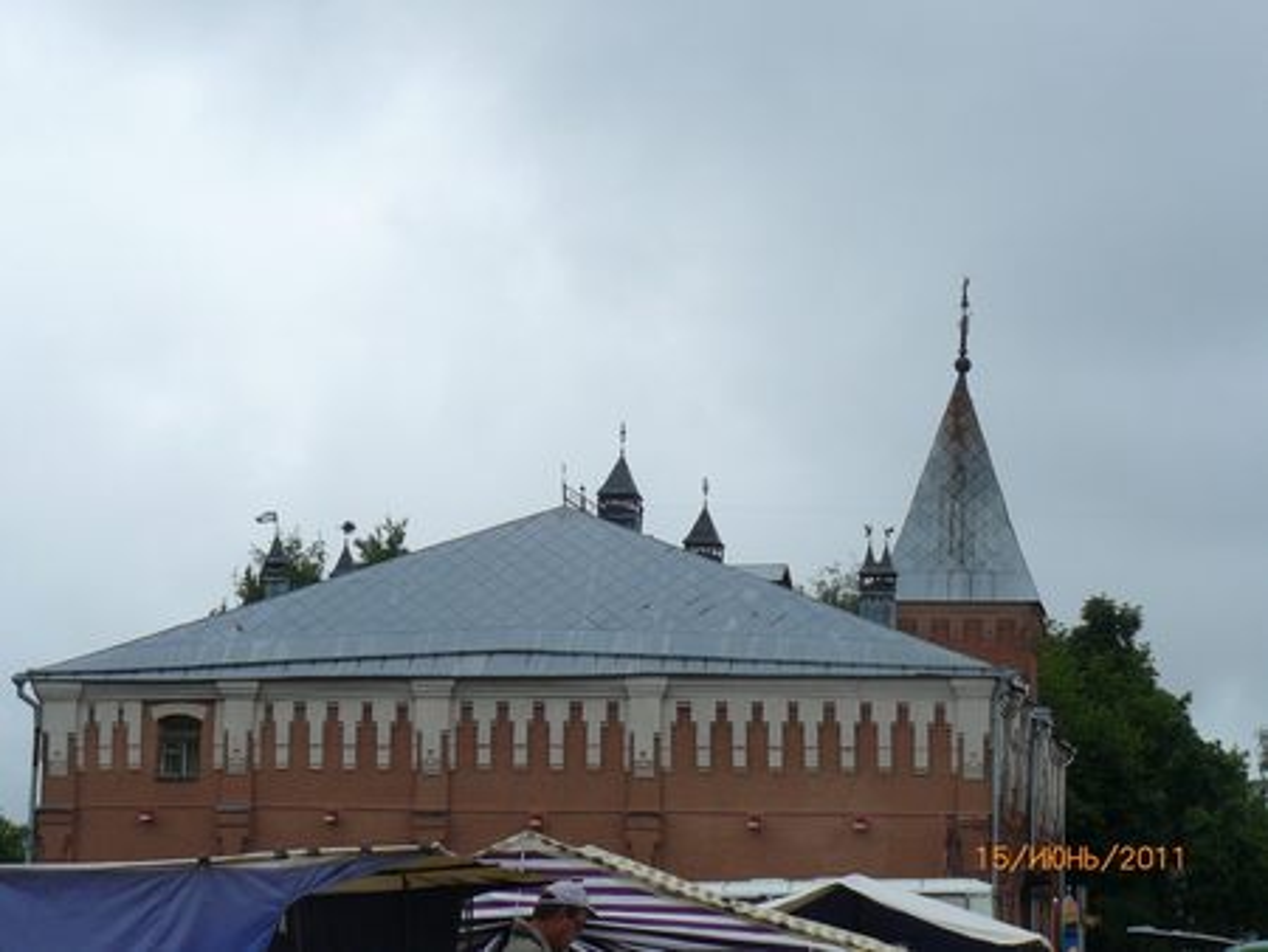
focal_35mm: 79
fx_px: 2895
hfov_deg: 24.7
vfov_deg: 18.7
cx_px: 634
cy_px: 476
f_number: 5.6
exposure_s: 1/320
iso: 100
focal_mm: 13.1
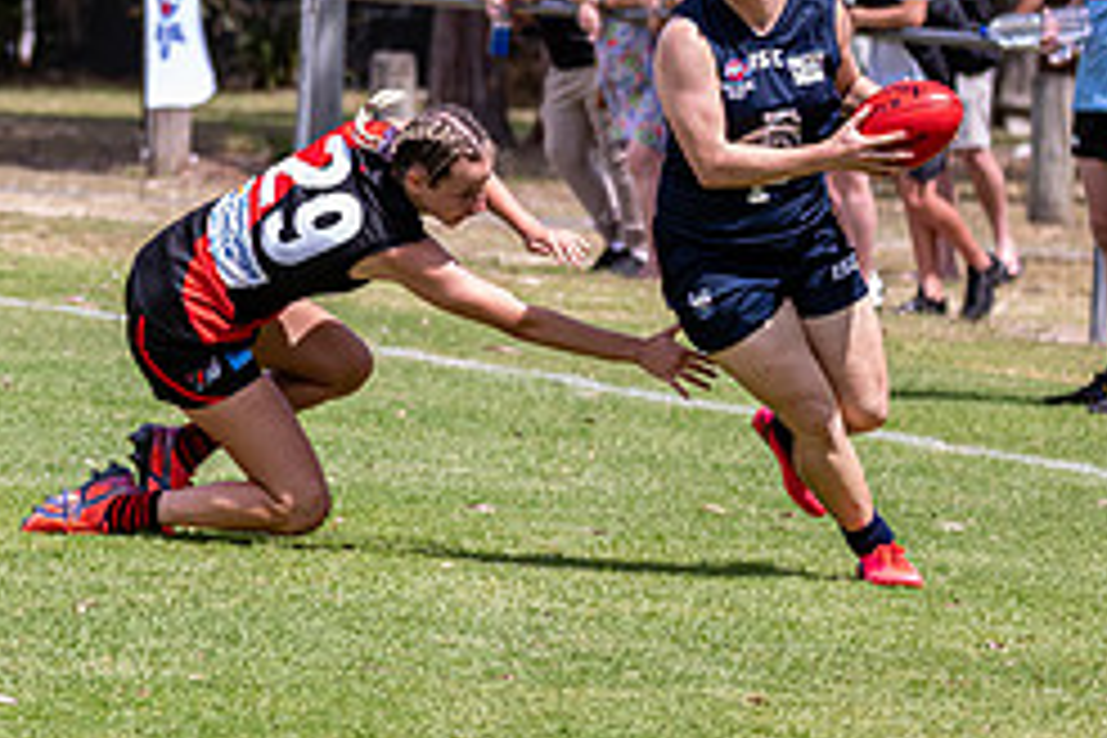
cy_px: 64
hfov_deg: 5.1
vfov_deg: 3.4
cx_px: 5
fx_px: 12361
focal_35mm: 402
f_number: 6.3
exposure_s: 1/2500
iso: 800
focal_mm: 150
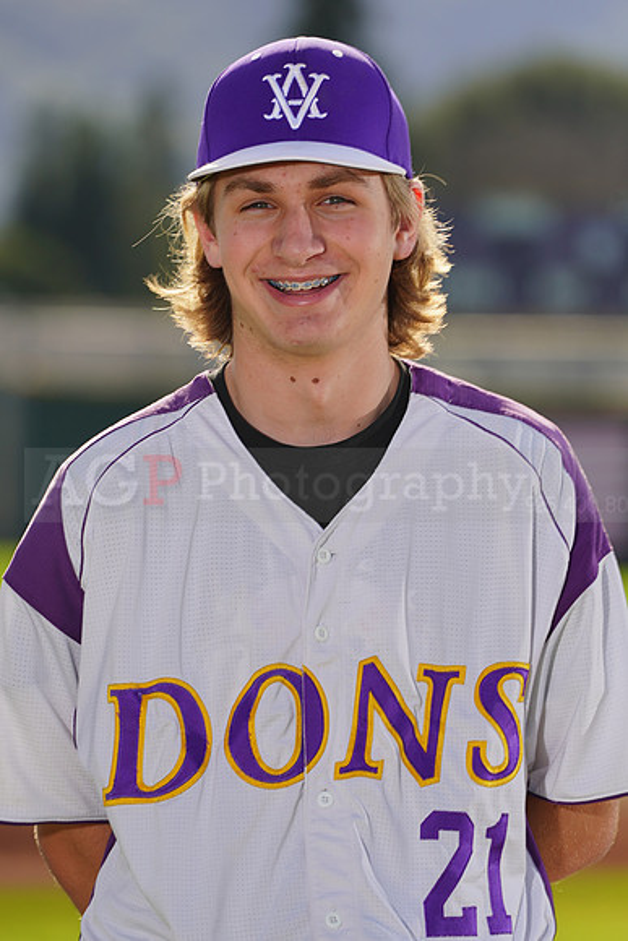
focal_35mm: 370
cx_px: 314
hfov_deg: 3.7
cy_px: 470
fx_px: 9675
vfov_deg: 5.6
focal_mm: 370
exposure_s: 1/250
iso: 100
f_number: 9
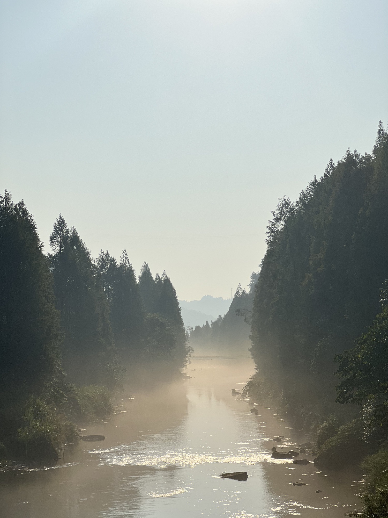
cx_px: 194
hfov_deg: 19.1
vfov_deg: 25.3
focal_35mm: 77
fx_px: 1151
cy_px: 259
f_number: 2.8
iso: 32
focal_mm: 9
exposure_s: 1/4065
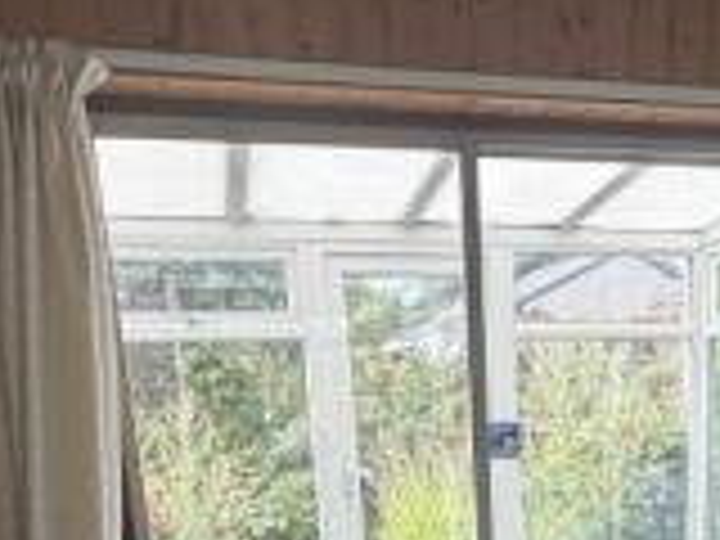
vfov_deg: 24.6
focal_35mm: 51
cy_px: 713
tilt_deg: -17.9
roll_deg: +1.3
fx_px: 1061
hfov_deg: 36.4
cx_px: 565
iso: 64
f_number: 2.2
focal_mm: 2.22
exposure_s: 1/121
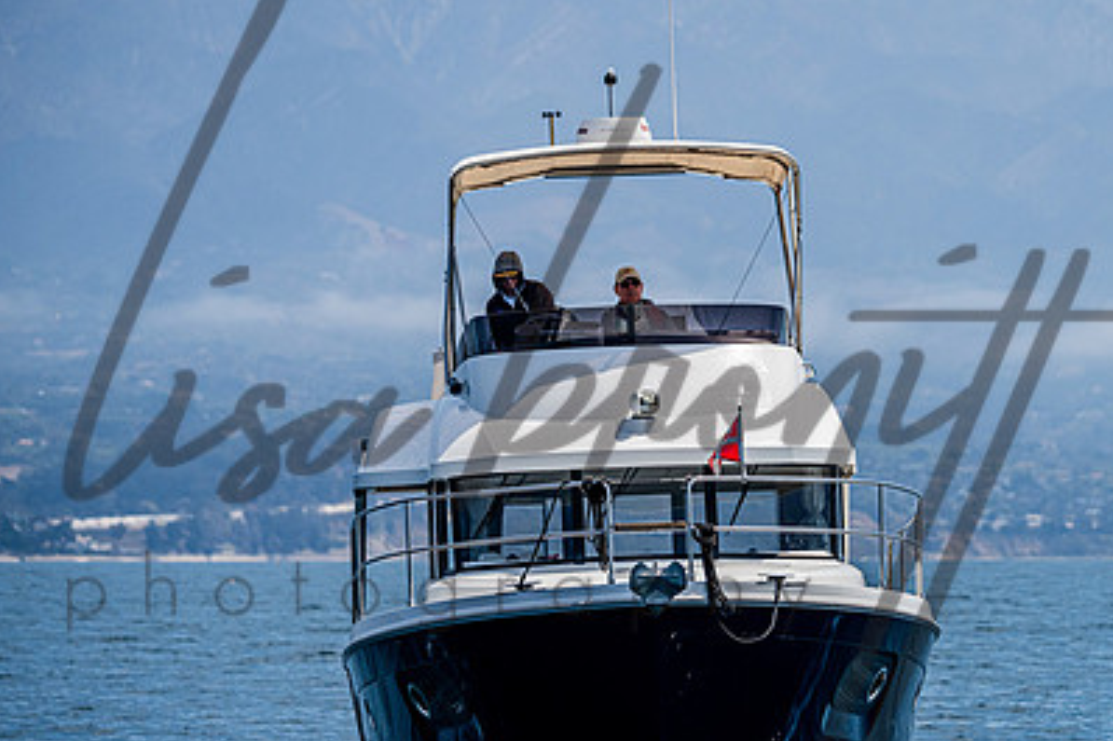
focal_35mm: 288
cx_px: 688
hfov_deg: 7.2
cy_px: 382
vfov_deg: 4.8
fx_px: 8900
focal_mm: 190
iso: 400
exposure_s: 1/5000
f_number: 5
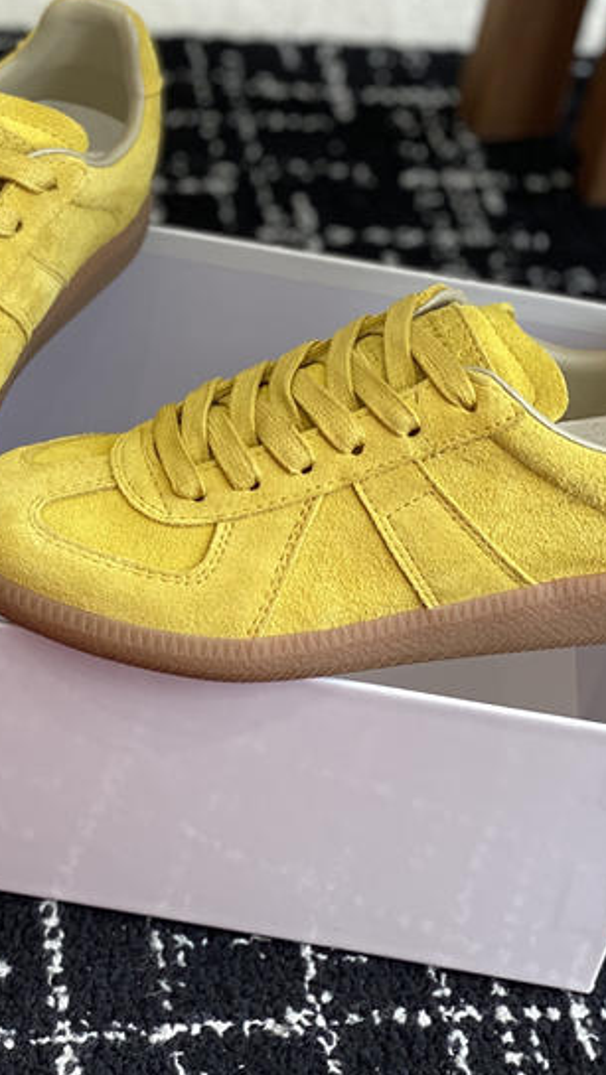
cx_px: 186
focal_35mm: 90
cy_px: 276
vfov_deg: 23.4
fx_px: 2568
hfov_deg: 13.4
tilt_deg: -36.7
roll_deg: -10.6
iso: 40
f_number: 2
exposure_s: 1/122
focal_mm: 6
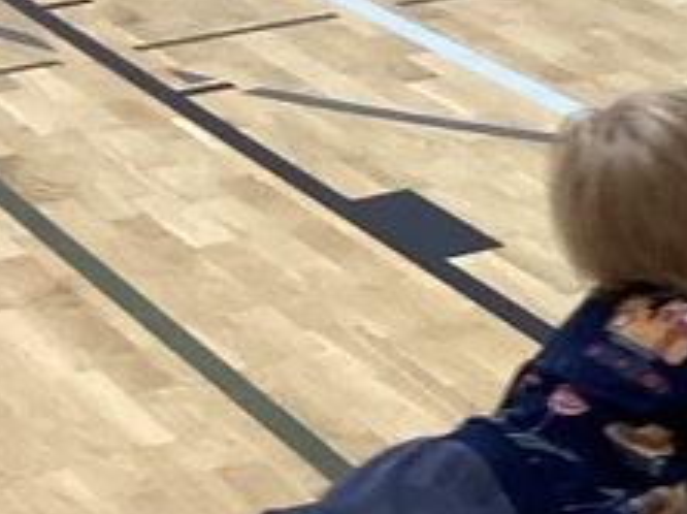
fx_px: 2954
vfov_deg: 9.9
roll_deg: +4.2
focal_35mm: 149
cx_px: 1032
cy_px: 468
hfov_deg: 12.6
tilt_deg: -23.9
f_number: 2.4
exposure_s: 1/60
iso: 125
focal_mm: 3.3
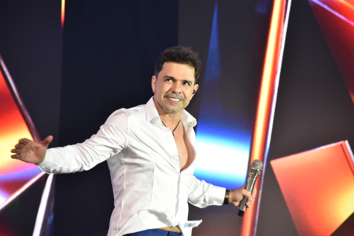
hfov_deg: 9.8
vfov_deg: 6.5
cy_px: 118
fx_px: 2065
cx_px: 177
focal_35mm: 210
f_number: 5.6
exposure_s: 1/100
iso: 800
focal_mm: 140
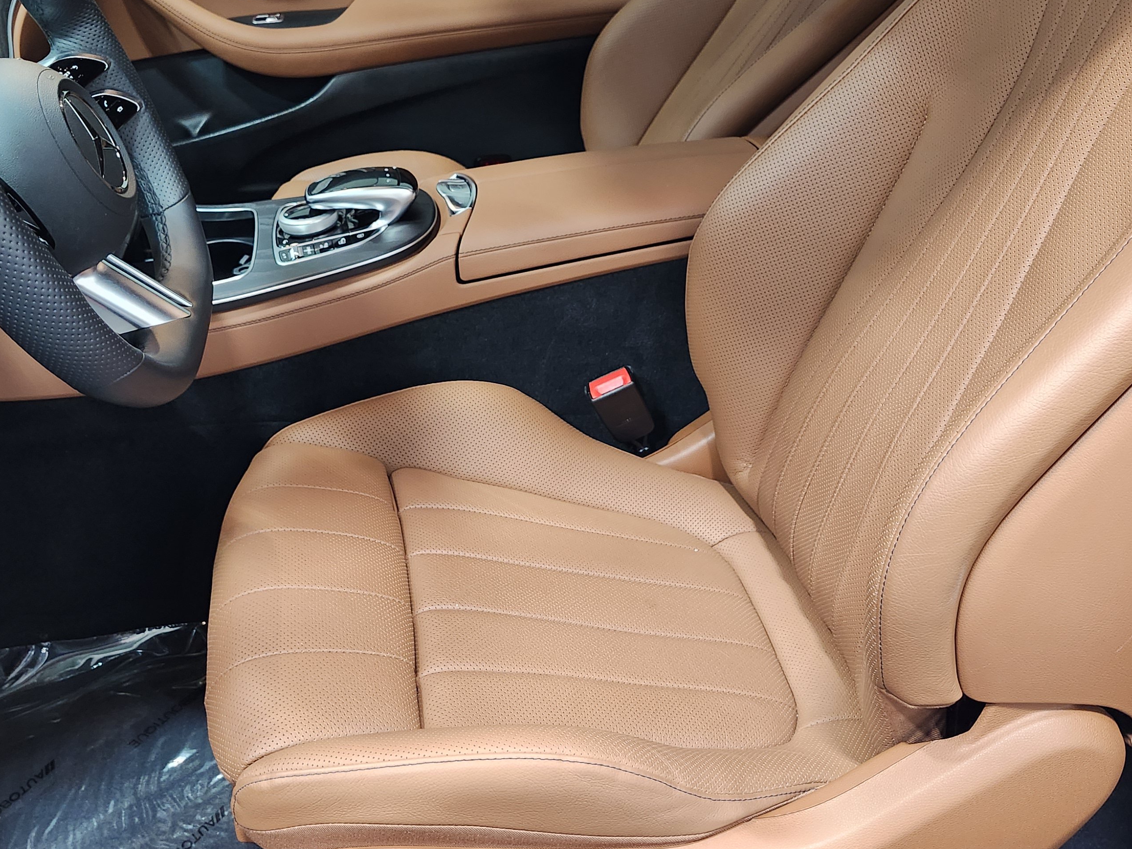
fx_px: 1177
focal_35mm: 36
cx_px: 564
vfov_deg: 39.6
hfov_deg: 51.4
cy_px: 404
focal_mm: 5.54
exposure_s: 1/60
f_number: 1.8
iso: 500
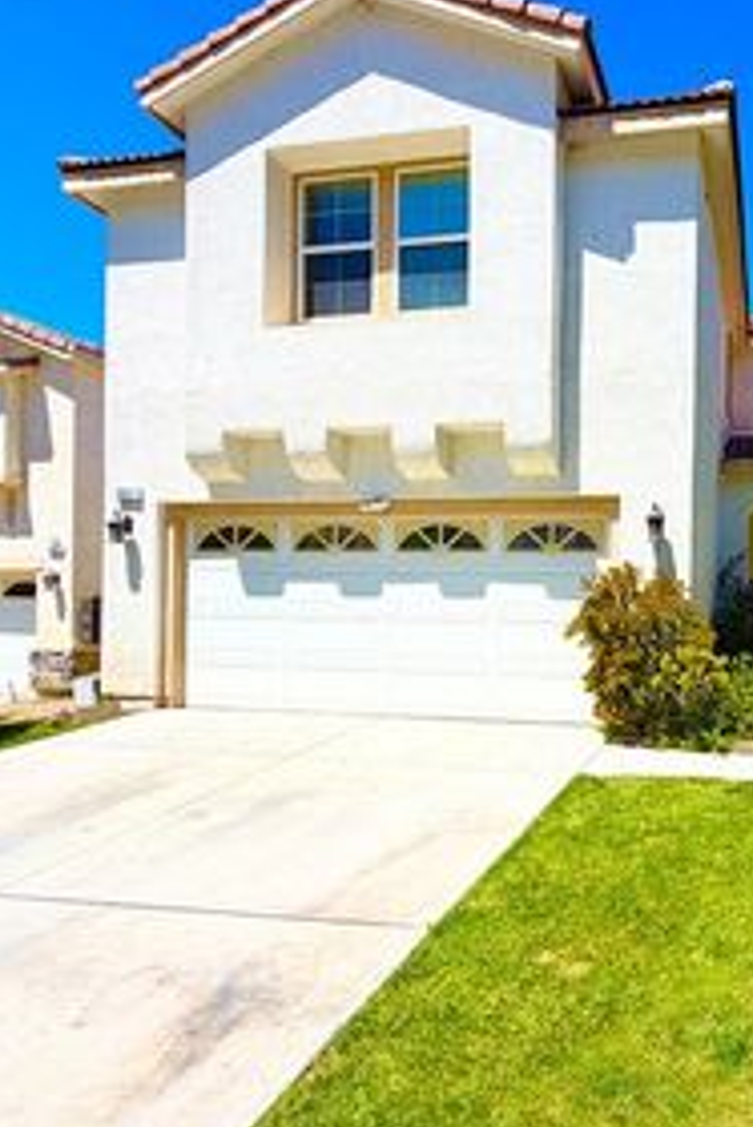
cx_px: 612
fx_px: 815
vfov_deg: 69.2
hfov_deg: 46.7
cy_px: 626
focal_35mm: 26
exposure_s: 1/1368
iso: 20
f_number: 2.2
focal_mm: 2.22
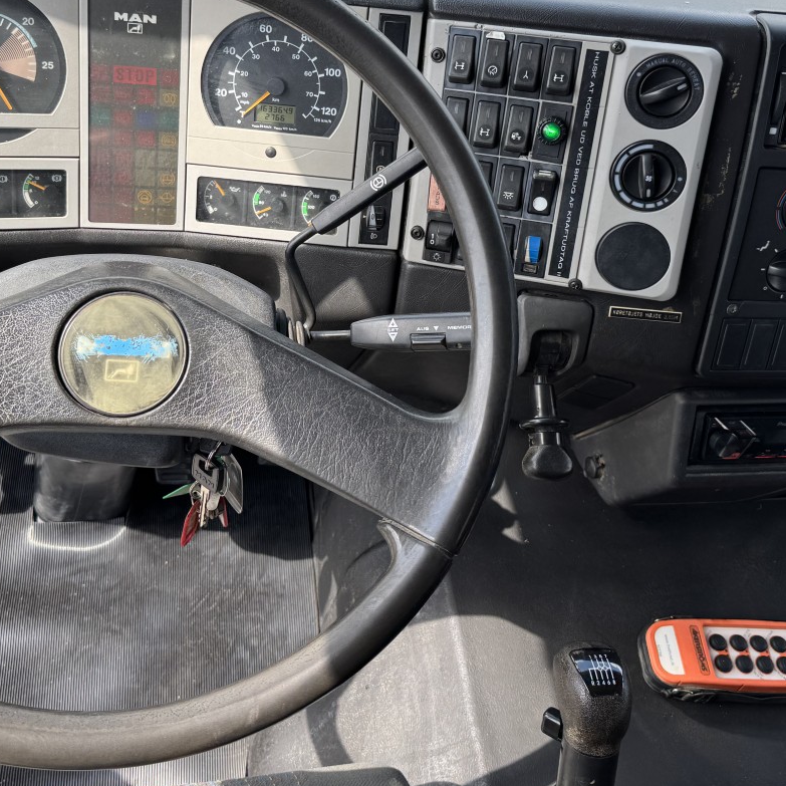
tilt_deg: -45.9
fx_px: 1002
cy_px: 263
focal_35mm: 39
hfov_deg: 42.8
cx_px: 355
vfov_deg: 42.3
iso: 80
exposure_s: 1/651
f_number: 1.78
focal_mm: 6.76
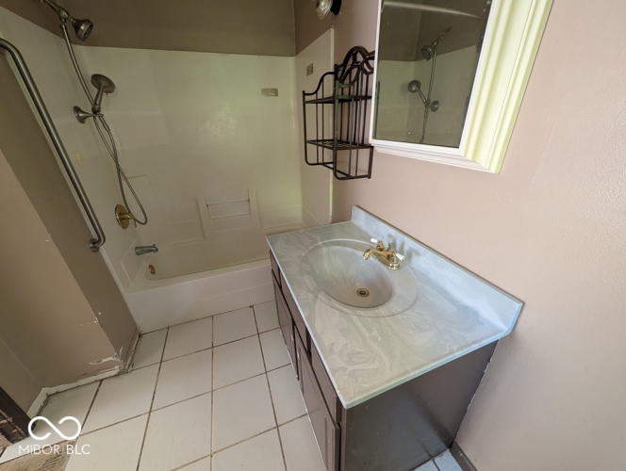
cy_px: 236
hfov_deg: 110.5
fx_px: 217
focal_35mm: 12
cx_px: 313
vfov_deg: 94.6
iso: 260
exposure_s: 1/41.6
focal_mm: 2.02
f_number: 1.7
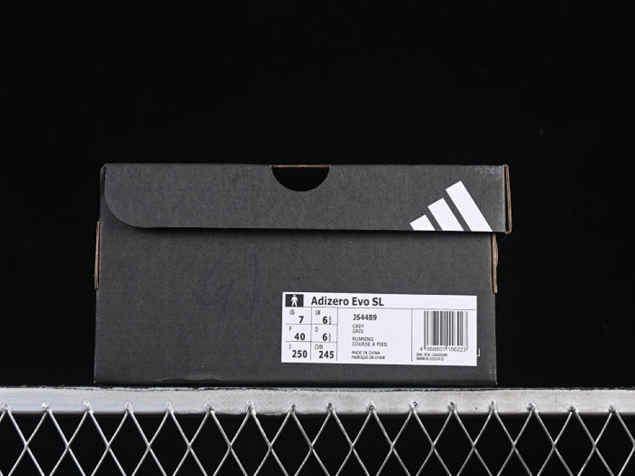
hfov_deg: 23.8
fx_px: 1504
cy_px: 239
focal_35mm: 82
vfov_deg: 18.0
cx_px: 305
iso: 160
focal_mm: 50
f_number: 7.1
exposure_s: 1/80
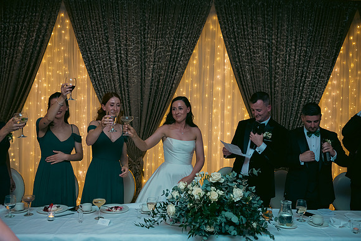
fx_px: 361
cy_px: 120
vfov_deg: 36.9
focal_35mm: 36
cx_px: 180
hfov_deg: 53.1
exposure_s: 1/160
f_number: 3.5
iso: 800
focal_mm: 36
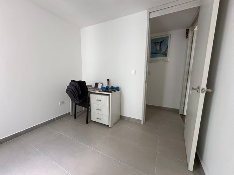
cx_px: 117
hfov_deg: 102.1
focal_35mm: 14
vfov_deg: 85.7
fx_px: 95
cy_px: 88
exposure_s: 1/99
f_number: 2.2
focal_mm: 2.22
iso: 160
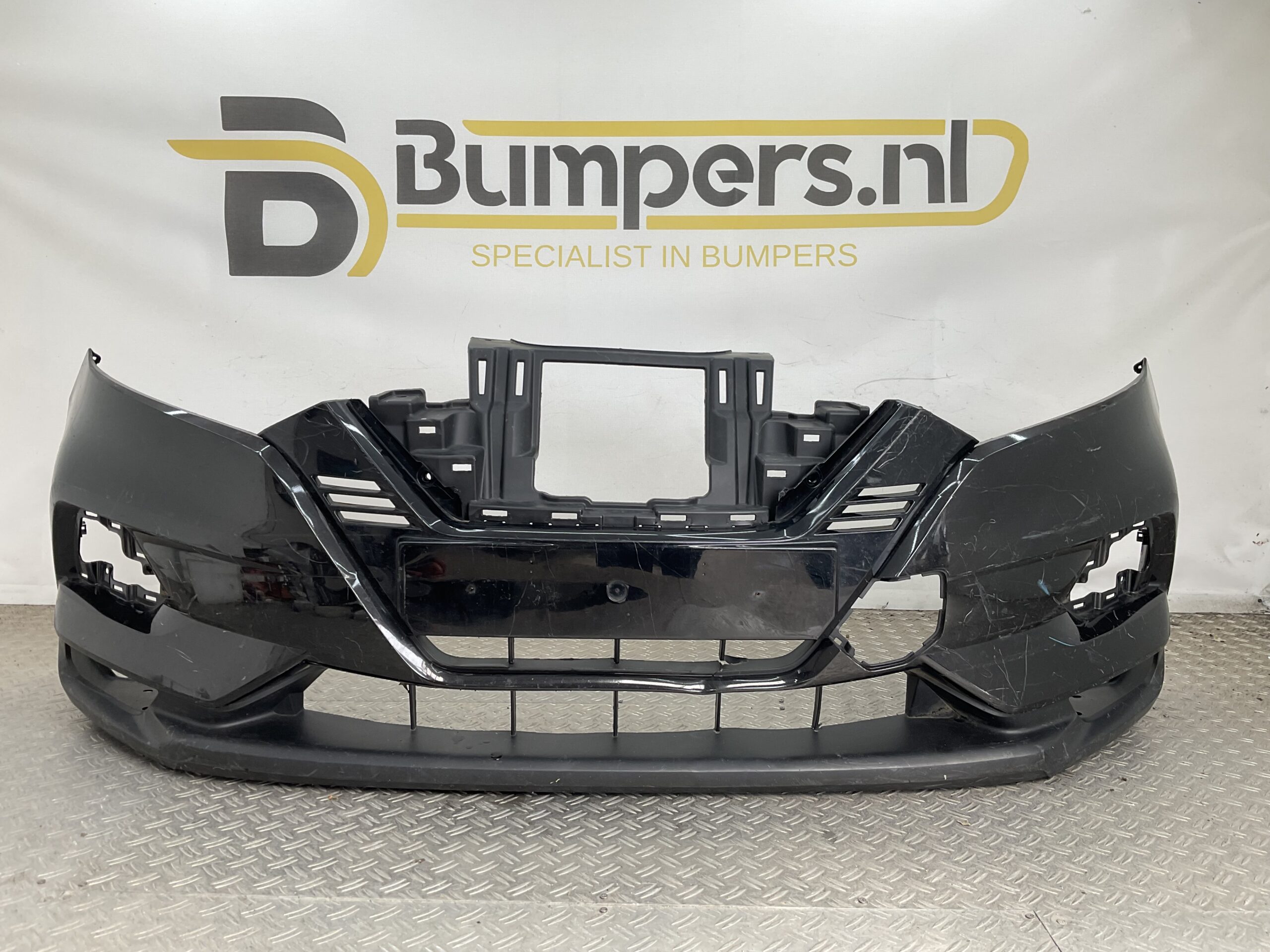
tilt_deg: -8.3
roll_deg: -2.3
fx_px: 1064
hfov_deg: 61.7
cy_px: 476
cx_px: 635
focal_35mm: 29
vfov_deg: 48.2
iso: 16
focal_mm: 3
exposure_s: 1/136
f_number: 1.8
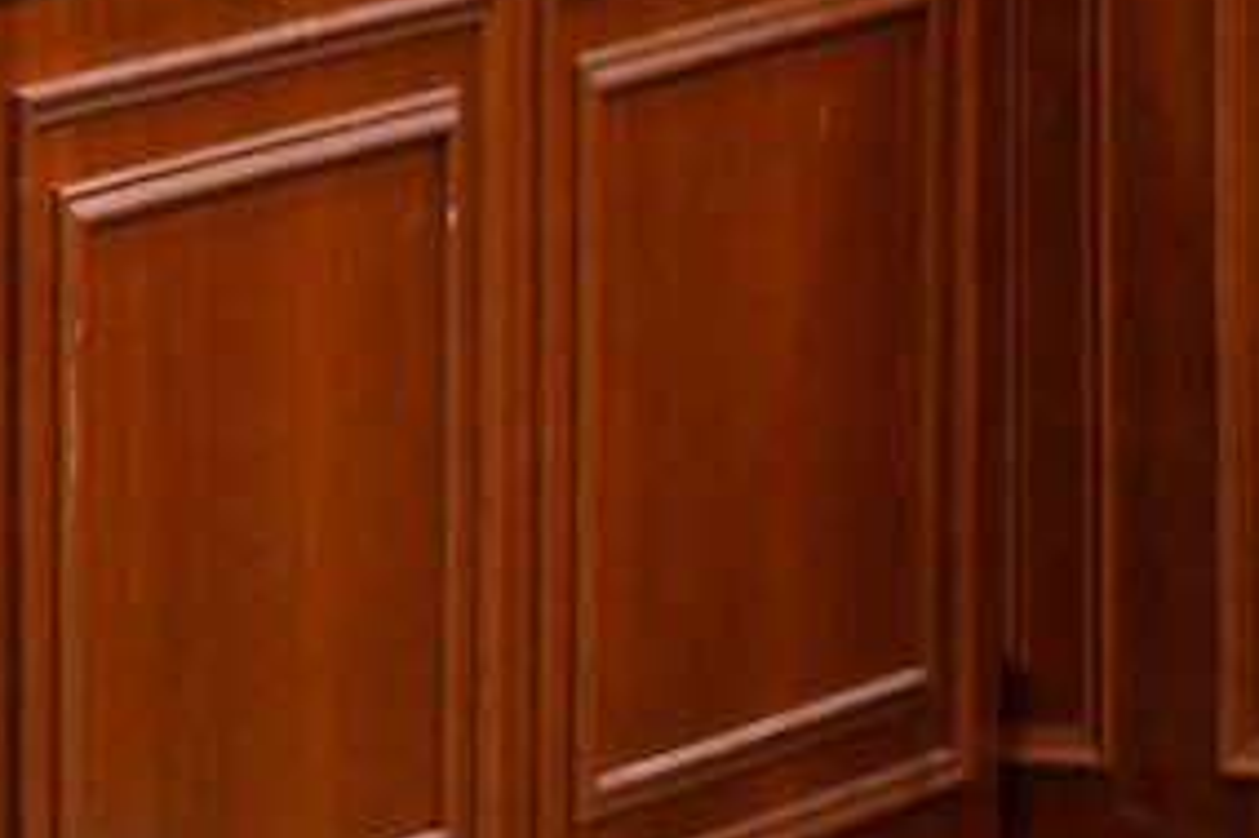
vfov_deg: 2.3
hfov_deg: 3.4
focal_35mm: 598
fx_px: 20900
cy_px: -454
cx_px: -2265
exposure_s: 1/200
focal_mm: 85
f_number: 2
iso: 800
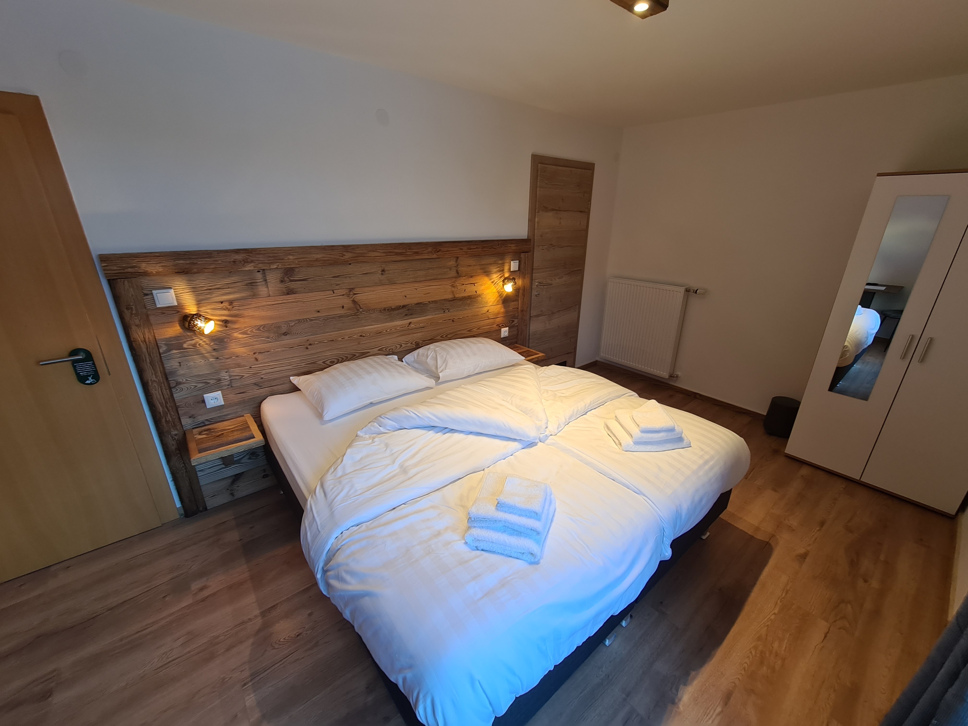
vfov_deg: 89.9
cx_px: 484
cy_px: 363
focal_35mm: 13
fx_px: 364
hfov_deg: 106.2
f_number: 2.2
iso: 80
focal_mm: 2.2
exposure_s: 1/50
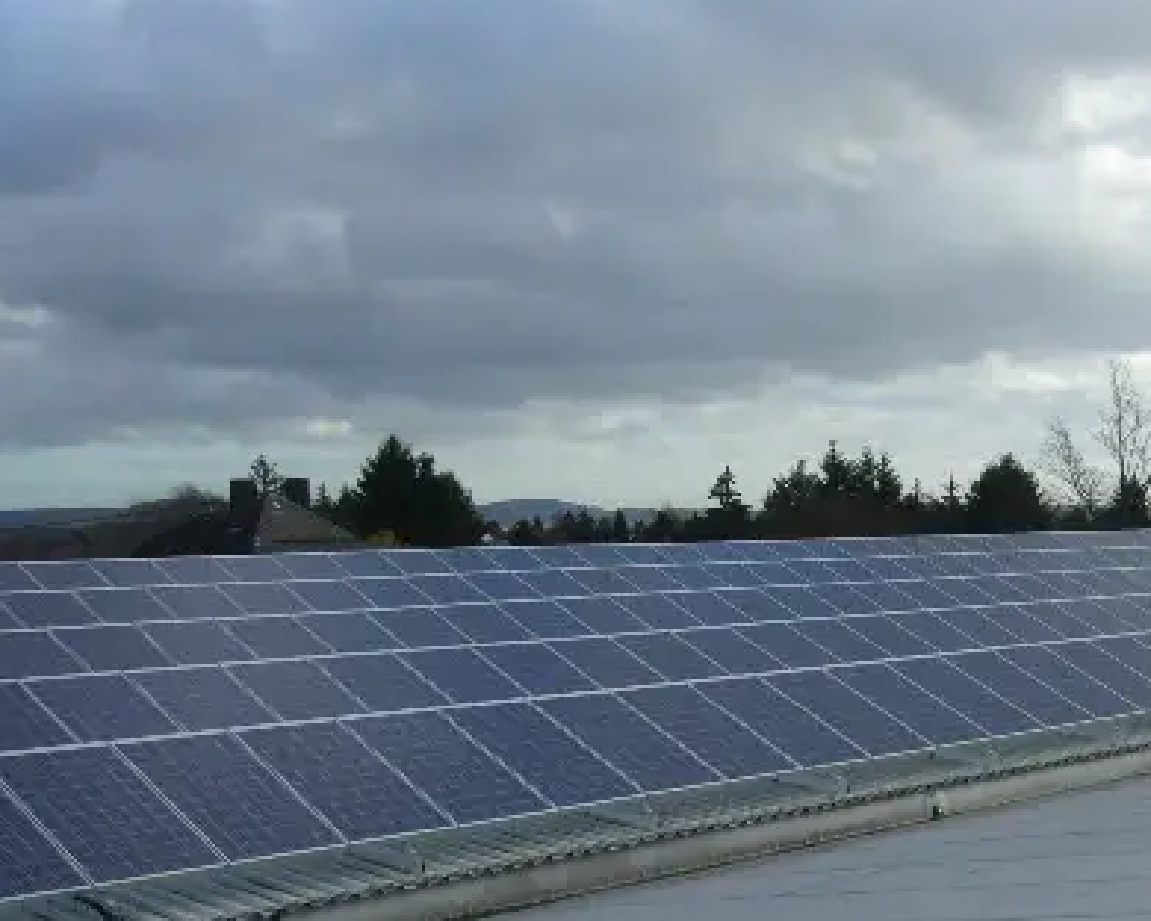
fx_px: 1908
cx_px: 815
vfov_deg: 26.8
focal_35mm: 56
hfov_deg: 33.1
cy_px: 676
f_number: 5.6
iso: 100
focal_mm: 5.8
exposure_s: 1/320
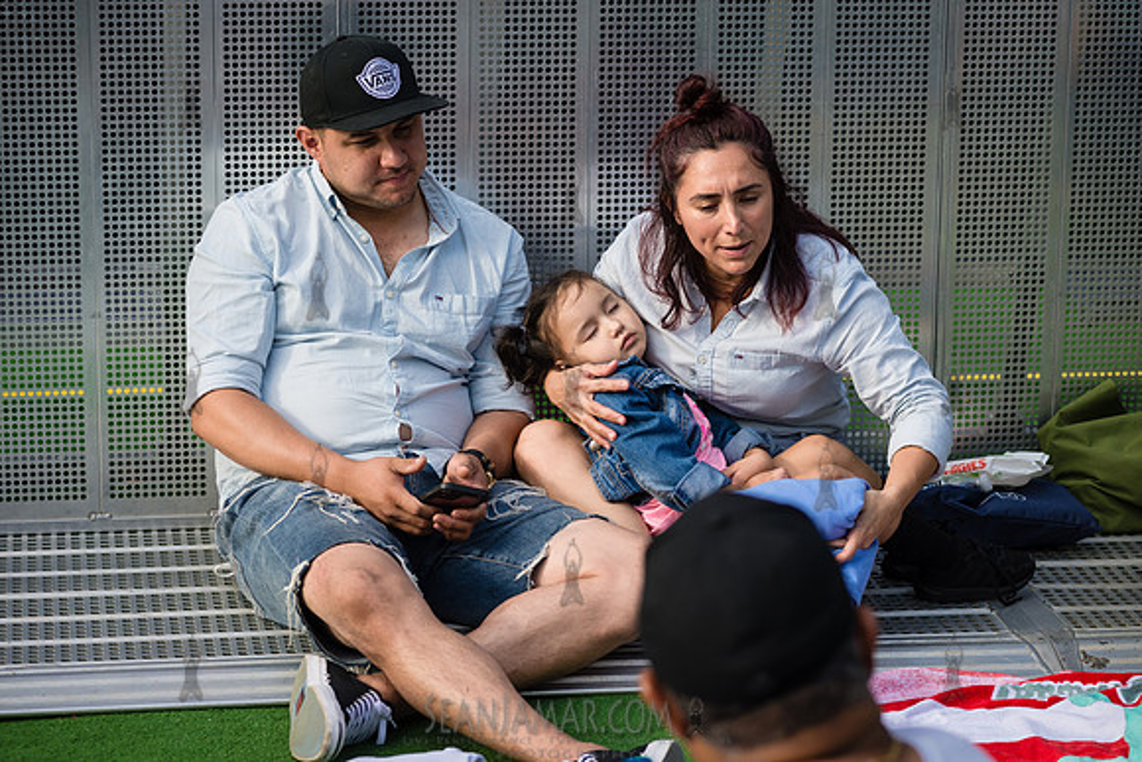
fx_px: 3173
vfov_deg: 13.7
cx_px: 571
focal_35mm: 100
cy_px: 381
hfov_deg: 20.4
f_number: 5
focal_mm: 100
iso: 500
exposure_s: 1/1600
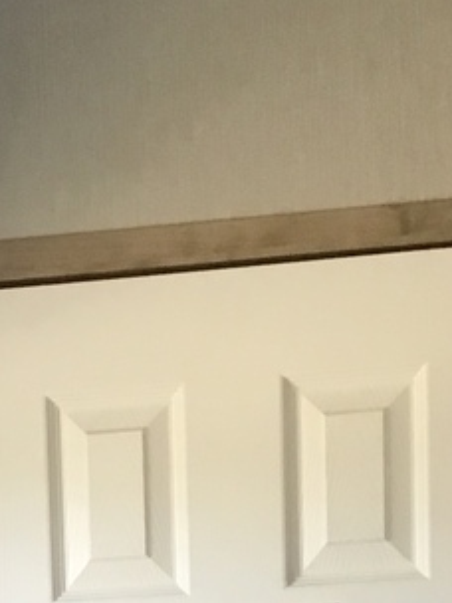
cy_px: 1158
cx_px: 40
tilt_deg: -4.6
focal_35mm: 147
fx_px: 2559
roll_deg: +2.4
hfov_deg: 10.0
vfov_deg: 12.1
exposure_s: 1/30
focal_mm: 3.3
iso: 32
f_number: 2.4
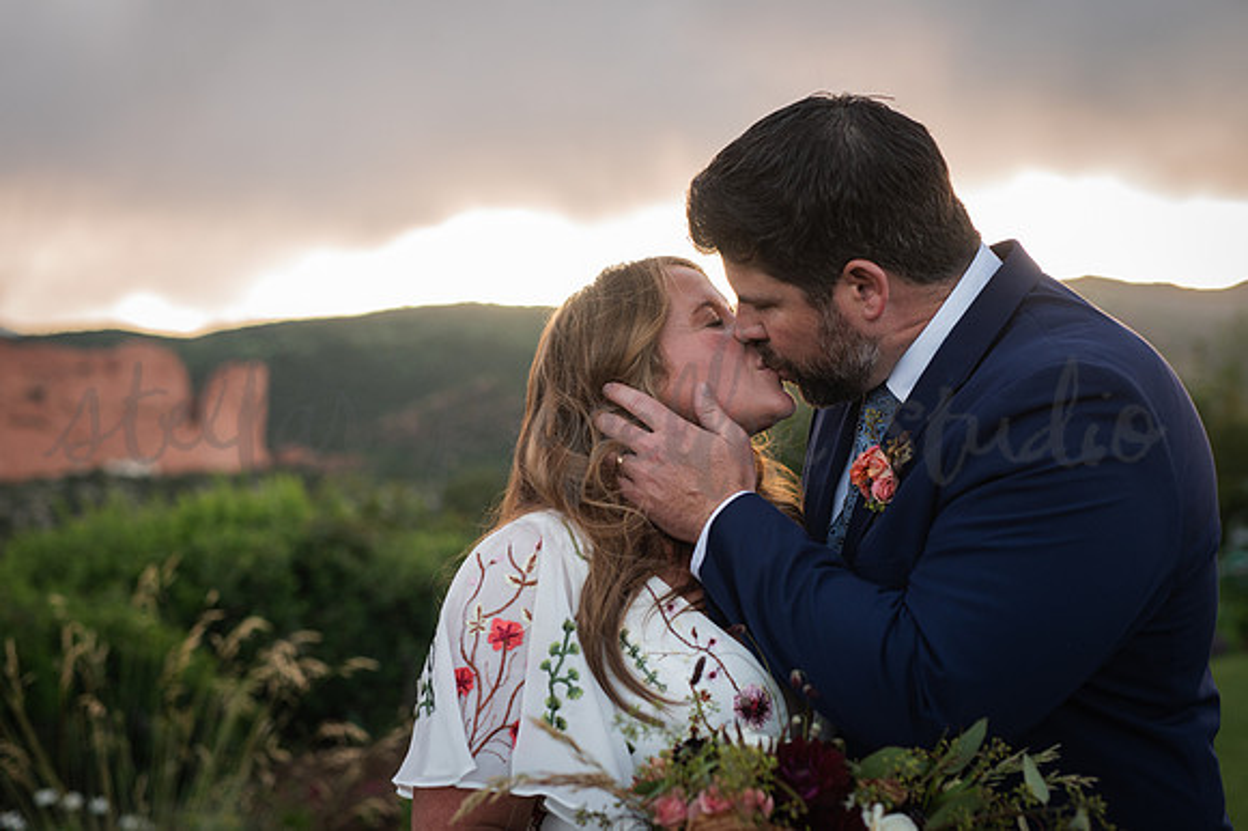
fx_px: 1732
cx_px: 624
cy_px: 416
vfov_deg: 27.0
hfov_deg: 39.6
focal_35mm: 50
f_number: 2.8
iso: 800
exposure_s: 1/160
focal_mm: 50
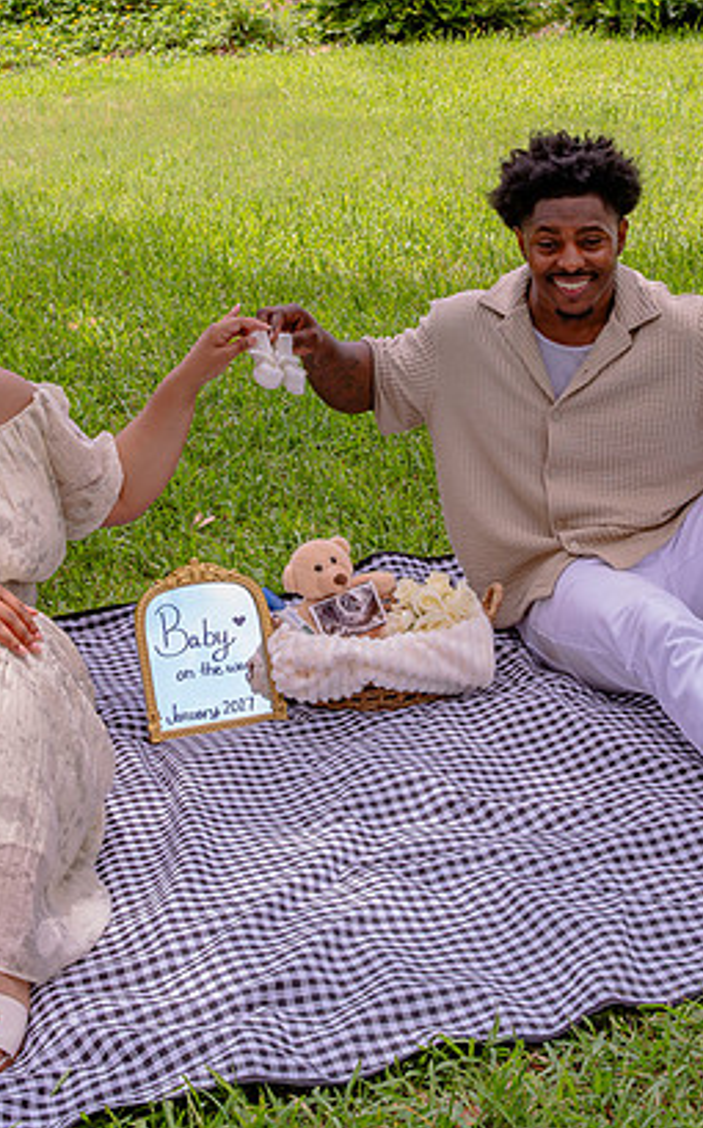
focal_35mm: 62
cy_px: 514
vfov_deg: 33.0
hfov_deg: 20.9
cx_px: 415
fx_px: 1904
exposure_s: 1/200
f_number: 11
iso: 800
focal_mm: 37
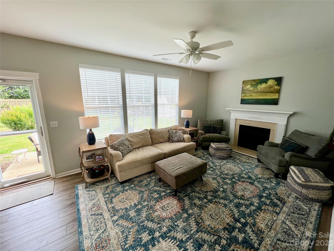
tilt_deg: -11.9
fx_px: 125
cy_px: 126
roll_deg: -0.1
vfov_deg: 89.9
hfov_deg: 106.2
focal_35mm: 13
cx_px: 167
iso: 32
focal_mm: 1.57
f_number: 1.8
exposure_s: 1/169
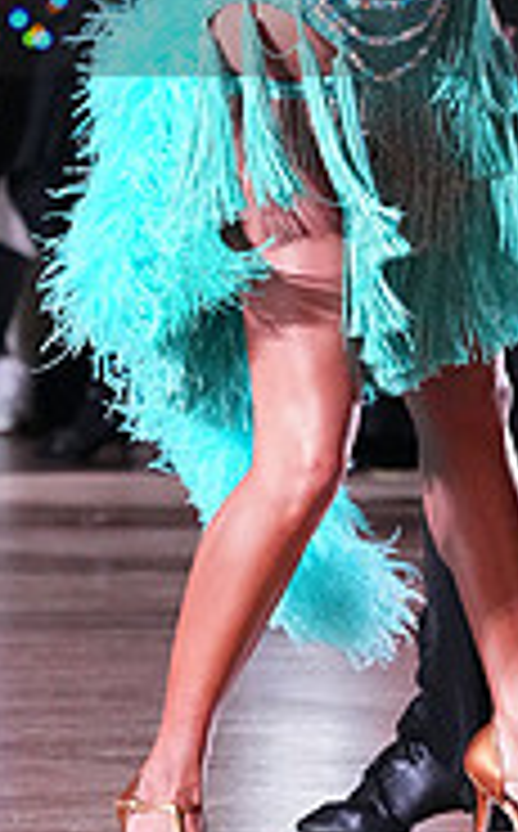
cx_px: 345
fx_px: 8345
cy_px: -72
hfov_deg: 3.6
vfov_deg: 5.7
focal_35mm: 368
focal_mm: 115
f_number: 5
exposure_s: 1/400
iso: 10000
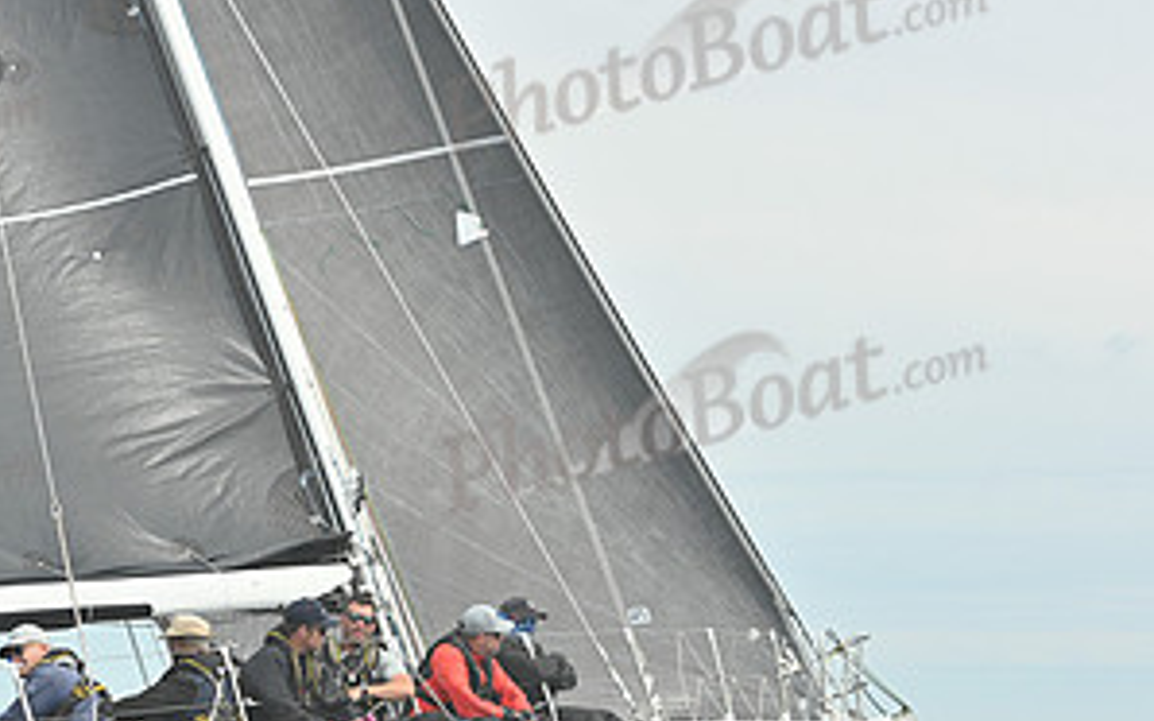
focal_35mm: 139
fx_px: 4370
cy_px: 669
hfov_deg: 15.0
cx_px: 244
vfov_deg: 9.4
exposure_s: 1/1250
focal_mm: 70
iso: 320
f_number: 7.1
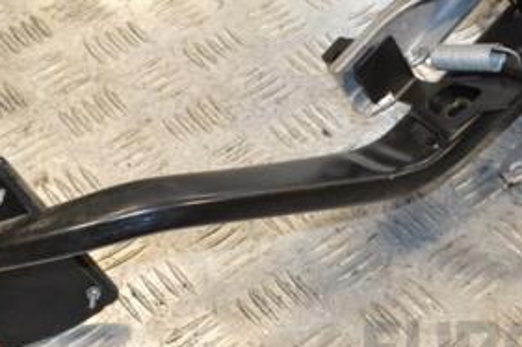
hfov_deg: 26.2
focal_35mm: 77
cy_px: 102
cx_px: 329
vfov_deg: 17.6
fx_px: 1116
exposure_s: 1/200
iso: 3200
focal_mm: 24
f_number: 10
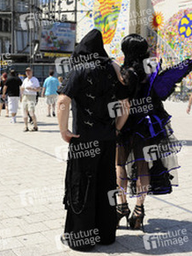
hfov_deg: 27.7
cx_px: 54
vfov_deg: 36.8
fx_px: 385
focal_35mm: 52
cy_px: 129
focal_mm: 35
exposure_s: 1/1250
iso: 250
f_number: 5.6
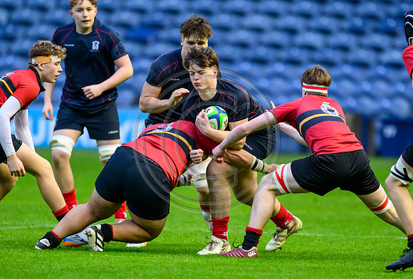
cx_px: 267
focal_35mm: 777
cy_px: 188
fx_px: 8946
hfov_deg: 2.6
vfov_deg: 1.8
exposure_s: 1/1250
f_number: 4
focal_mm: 560
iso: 6400
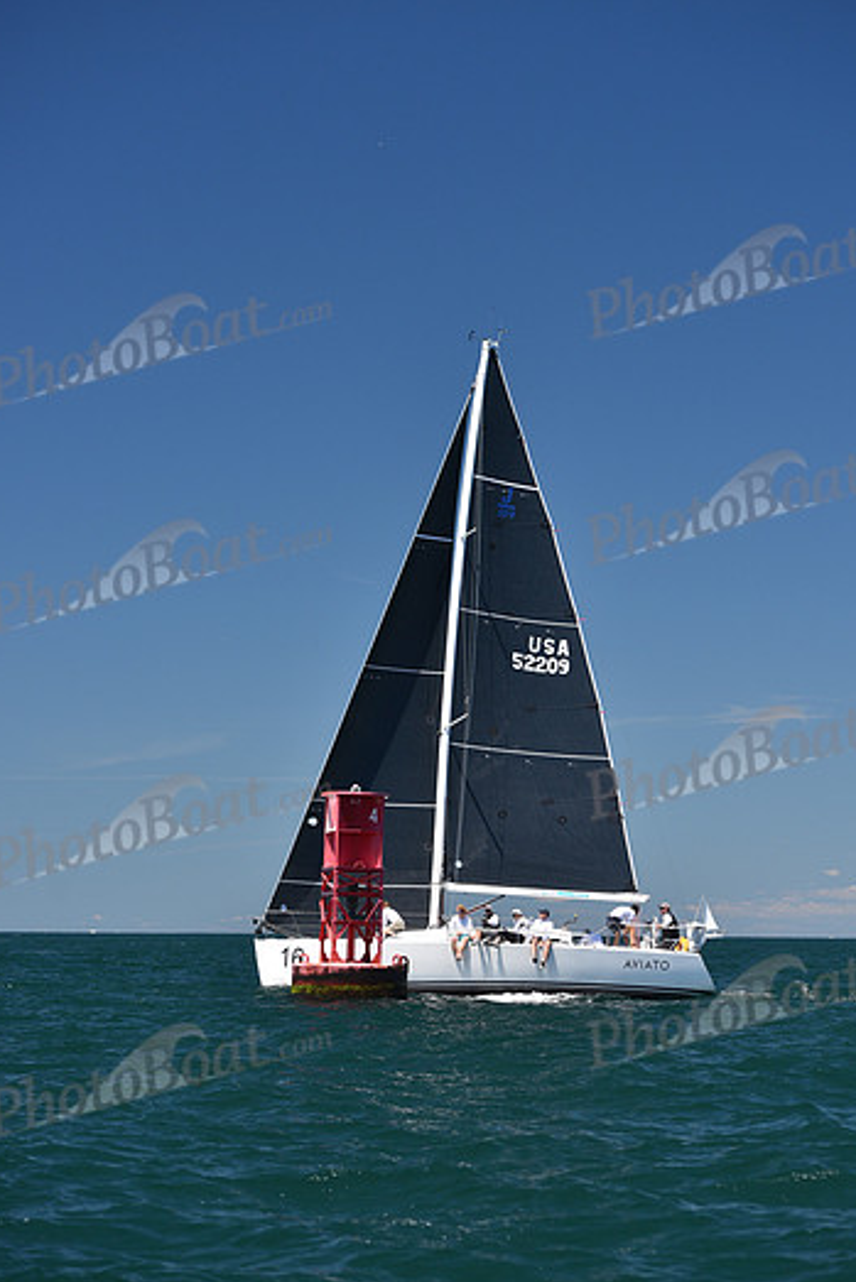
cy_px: 664
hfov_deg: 13.4
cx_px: 460
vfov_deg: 20.0
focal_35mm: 102
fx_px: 3635
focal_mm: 92
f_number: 4.5
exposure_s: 1/800
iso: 250
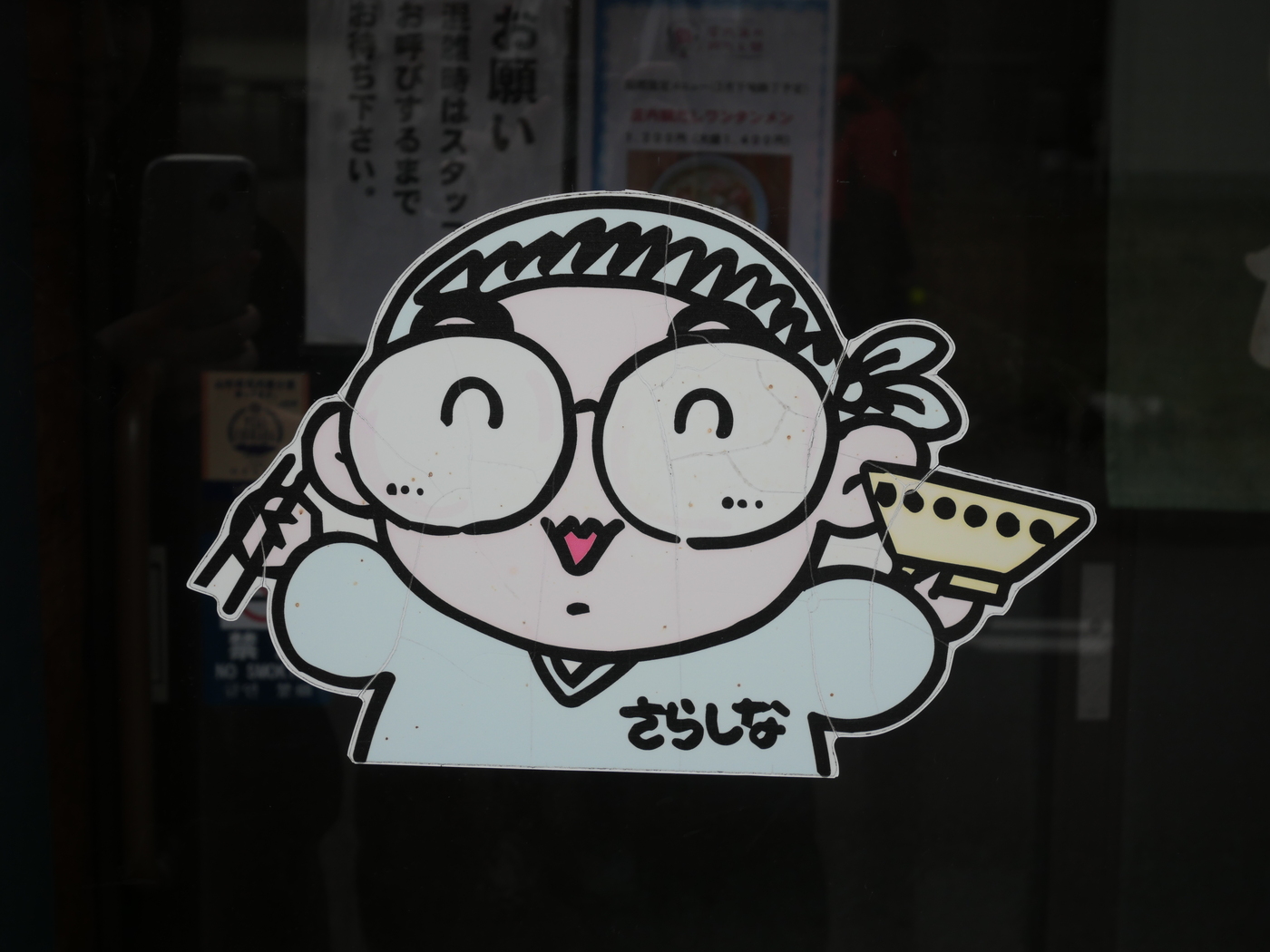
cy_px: 476
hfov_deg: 33.2
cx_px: 635
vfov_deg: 25.2
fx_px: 2128
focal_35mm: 58
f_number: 5.5
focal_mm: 29
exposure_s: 1/500
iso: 200
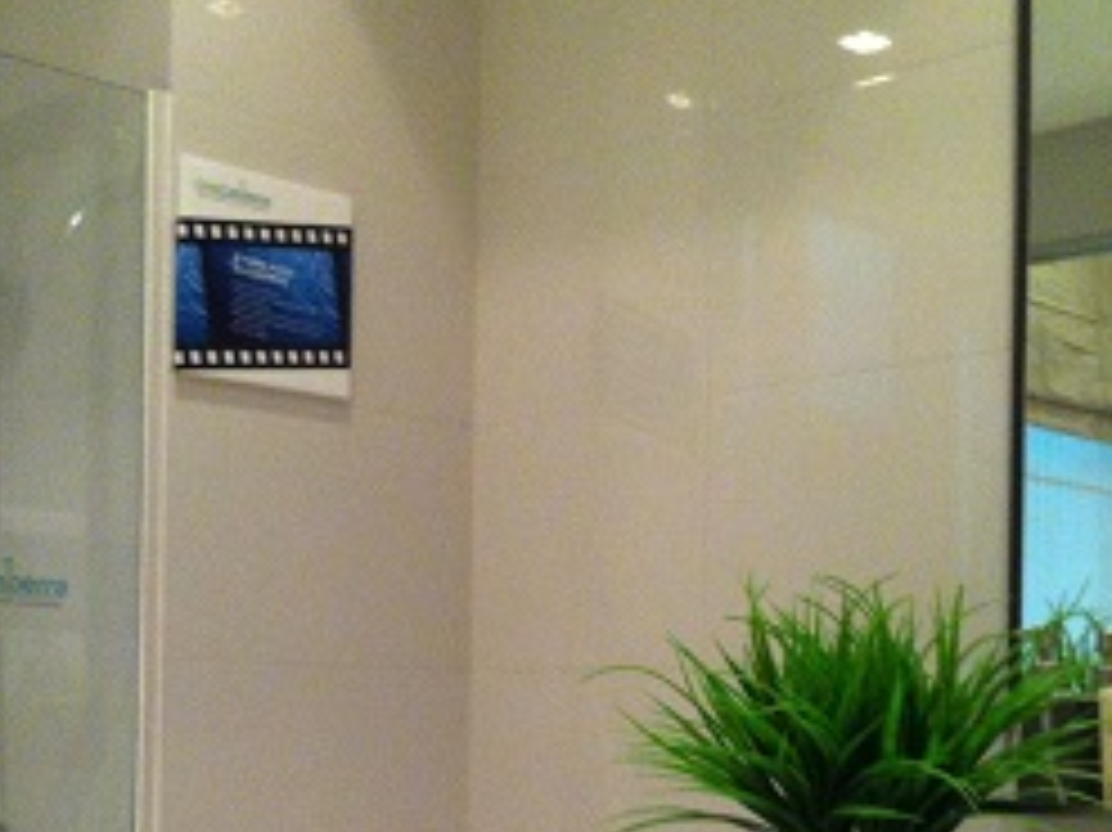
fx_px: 2087
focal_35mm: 65
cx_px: 608
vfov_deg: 22.3
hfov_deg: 29.8
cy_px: 672
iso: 250
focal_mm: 3.85
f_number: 2.8
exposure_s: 1/17
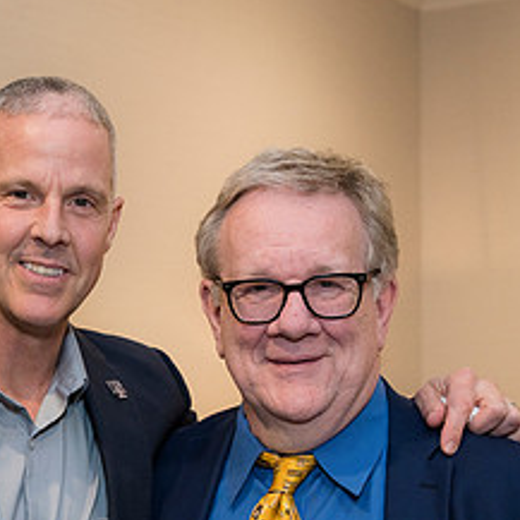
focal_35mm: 76
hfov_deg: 22.4
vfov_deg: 22.4
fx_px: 1294
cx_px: 110
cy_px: 425
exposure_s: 1/125
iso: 800
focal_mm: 33.5
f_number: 4
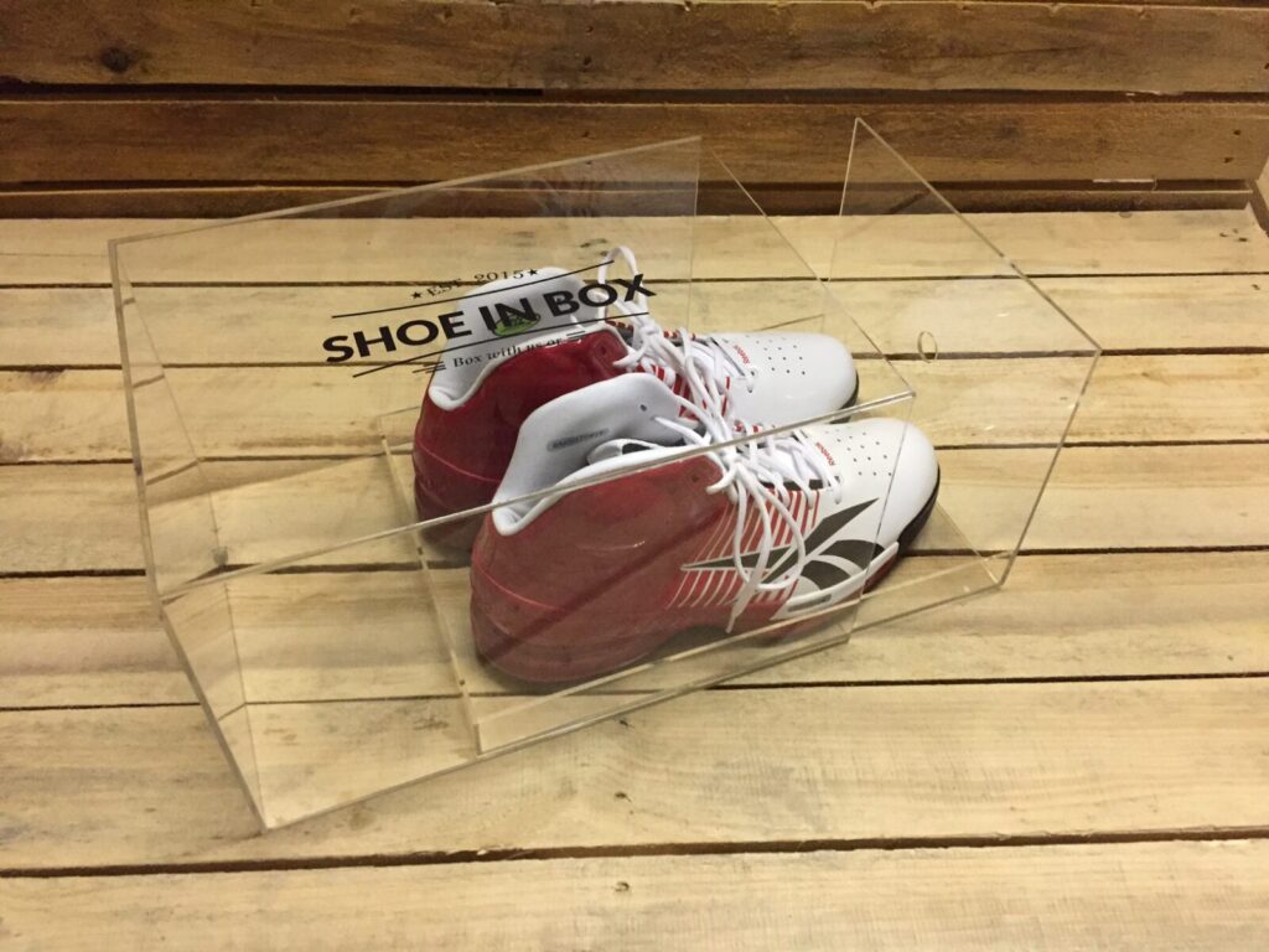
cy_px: 476
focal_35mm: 29
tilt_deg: -48.1
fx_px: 1063
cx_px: 634
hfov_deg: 61.7
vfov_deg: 48.2
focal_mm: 4.15
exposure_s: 1/17
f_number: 2.2
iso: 400
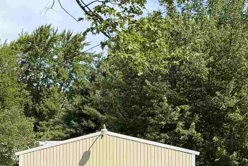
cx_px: -105
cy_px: 173
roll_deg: +0.0
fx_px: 675
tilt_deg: +0.3
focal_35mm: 98
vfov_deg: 13.7
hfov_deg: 18.8
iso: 80
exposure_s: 1/2370
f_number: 1.78
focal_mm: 6.76
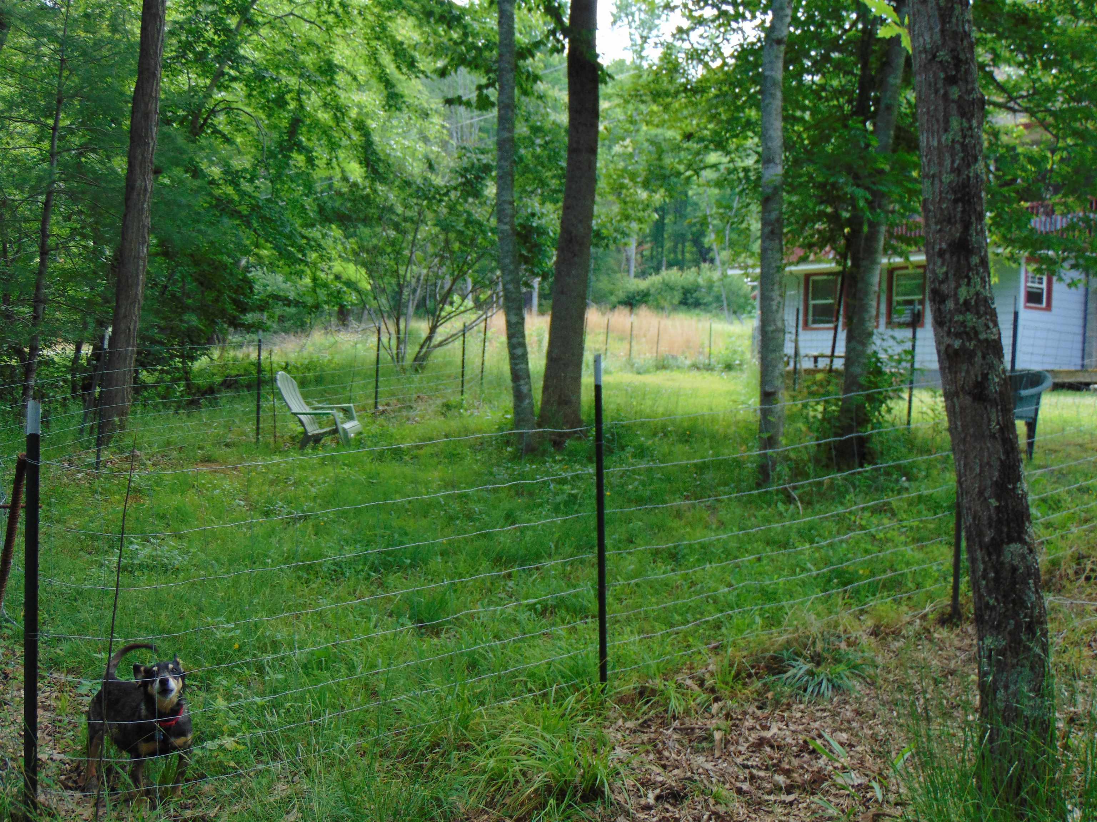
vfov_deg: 36.8
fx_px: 1236
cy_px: 411
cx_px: 548
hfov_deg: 47.9
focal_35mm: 39
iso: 80
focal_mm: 6.9
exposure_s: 1/125
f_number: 3.3
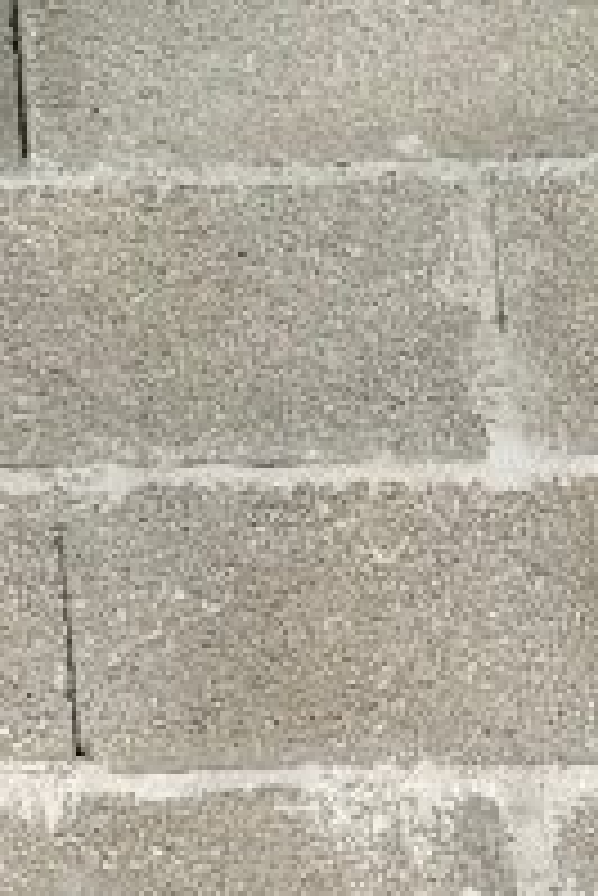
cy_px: 1540
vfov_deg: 11.8
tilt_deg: +14.2
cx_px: -1151
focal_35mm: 163
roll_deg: +0.6
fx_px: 4054
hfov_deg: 7.5
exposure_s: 1/30
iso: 640
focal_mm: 5.96
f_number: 1.6
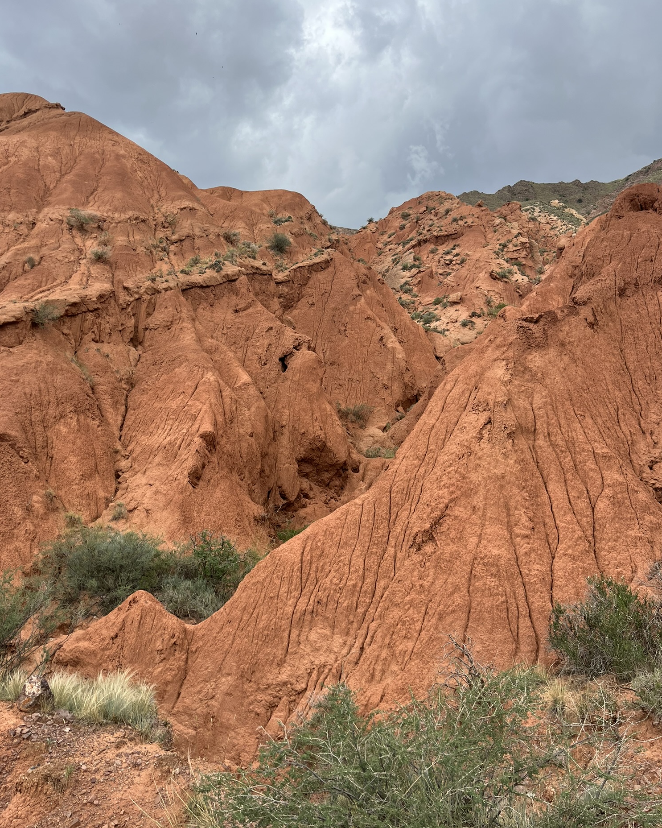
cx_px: 327
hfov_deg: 51.5
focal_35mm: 28
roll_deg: -3.7
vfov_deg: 62.2
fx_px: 686
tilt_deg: +9.6
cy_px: 394
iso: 50
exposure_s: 1/913
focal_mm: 5.1
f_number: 1.6
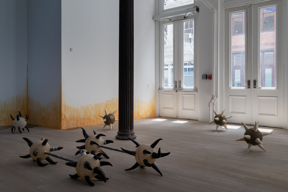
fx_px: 280
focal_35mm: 35
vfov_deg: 37.9
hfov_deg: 54.4
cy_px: 96
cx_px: 144
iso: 100
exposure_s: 1/2
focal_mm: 35
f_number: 16
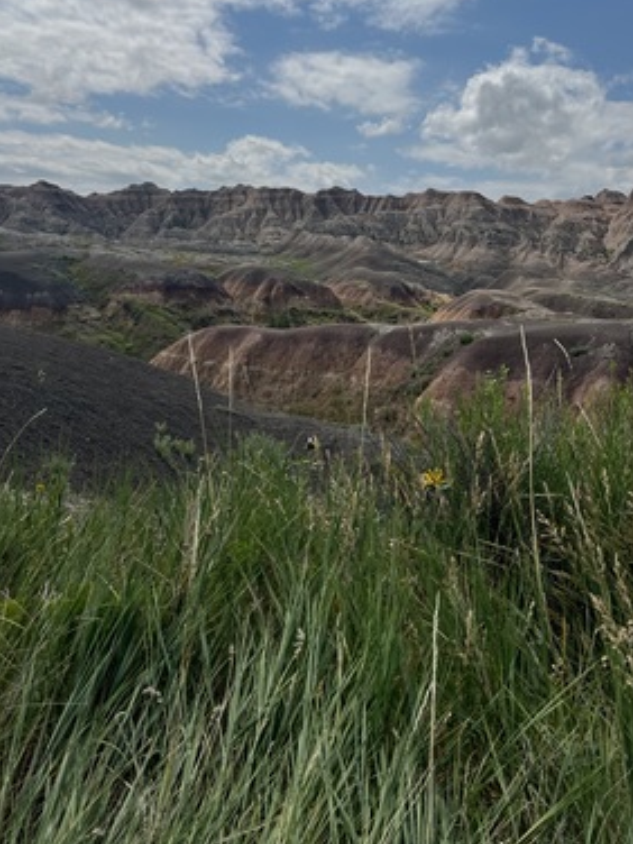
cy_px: 263
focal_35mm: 36
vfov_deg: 50.2
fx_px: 878
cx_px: 254
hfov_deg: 39.5
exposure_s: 1/12658
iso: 50
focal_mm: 5.7
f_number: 1.5
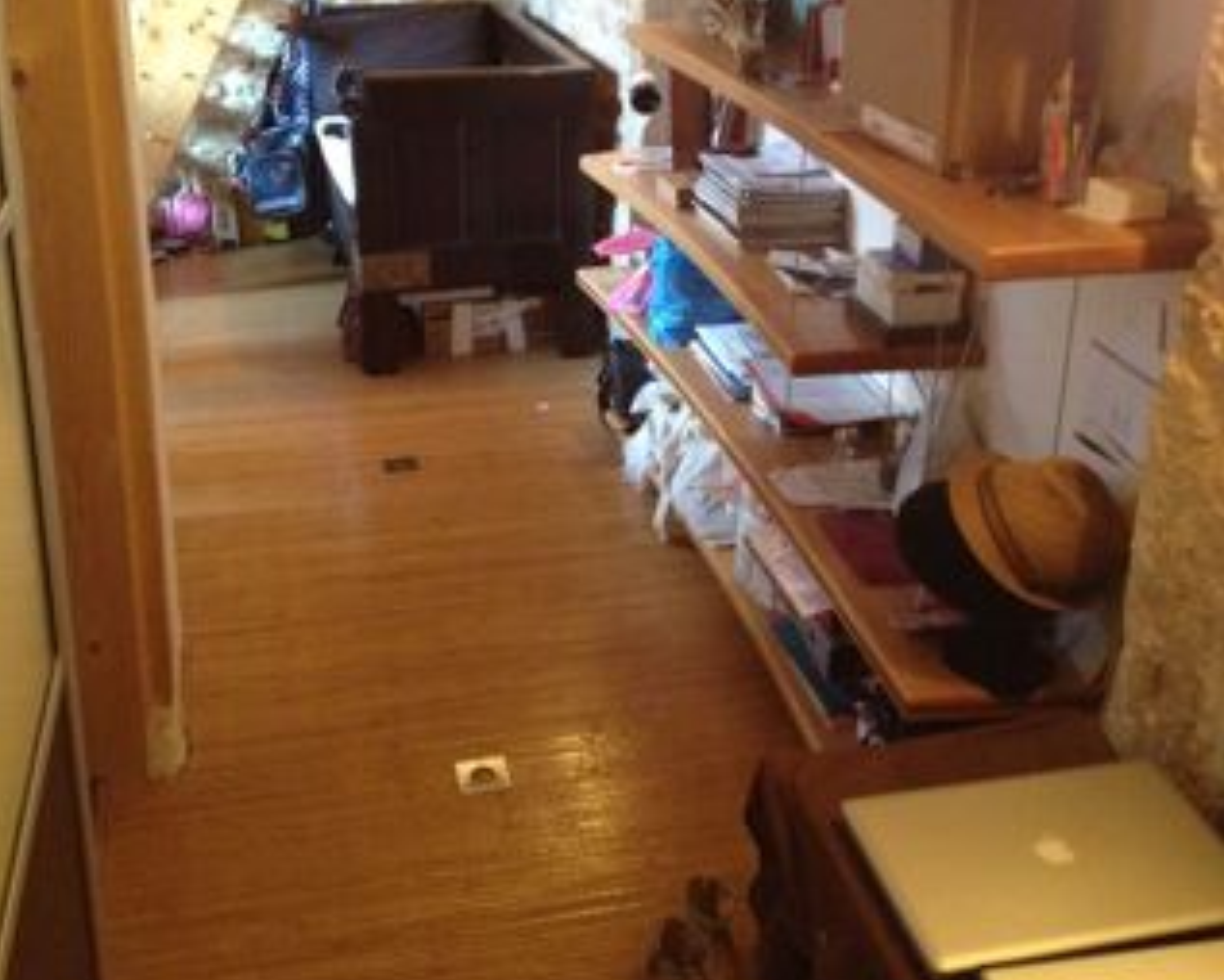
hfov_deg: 40.3
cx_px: 610
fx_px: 1667
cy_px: 322
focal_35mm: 46
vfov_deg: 32.5
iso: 400
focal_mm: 4.28
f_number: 2.4
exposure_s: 1/17
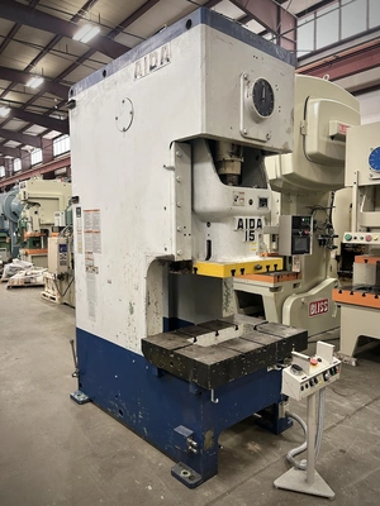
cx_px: 190
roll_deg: +1.3
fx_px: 381
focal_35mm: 26
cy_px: 253
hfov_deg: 53.1
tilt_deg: -4.1
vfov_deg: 67.3
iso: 250
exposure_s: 1/60
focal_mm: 5.7
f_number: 1.5
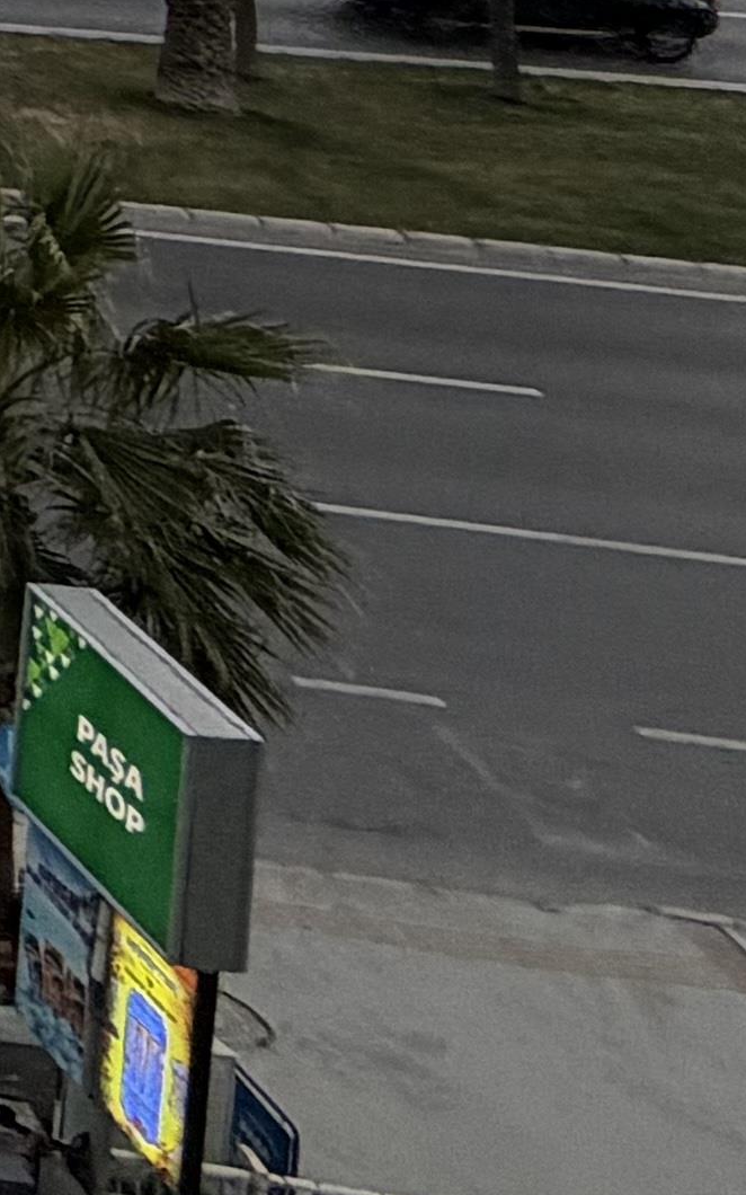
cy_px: -855
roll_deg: -0.1
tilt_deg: -3.2
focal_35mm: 80
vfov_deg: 20.0
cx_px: -2084
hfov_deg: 8.7
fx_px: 2604
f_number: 2.2
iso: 100
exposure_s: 1/121
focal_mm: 2.22
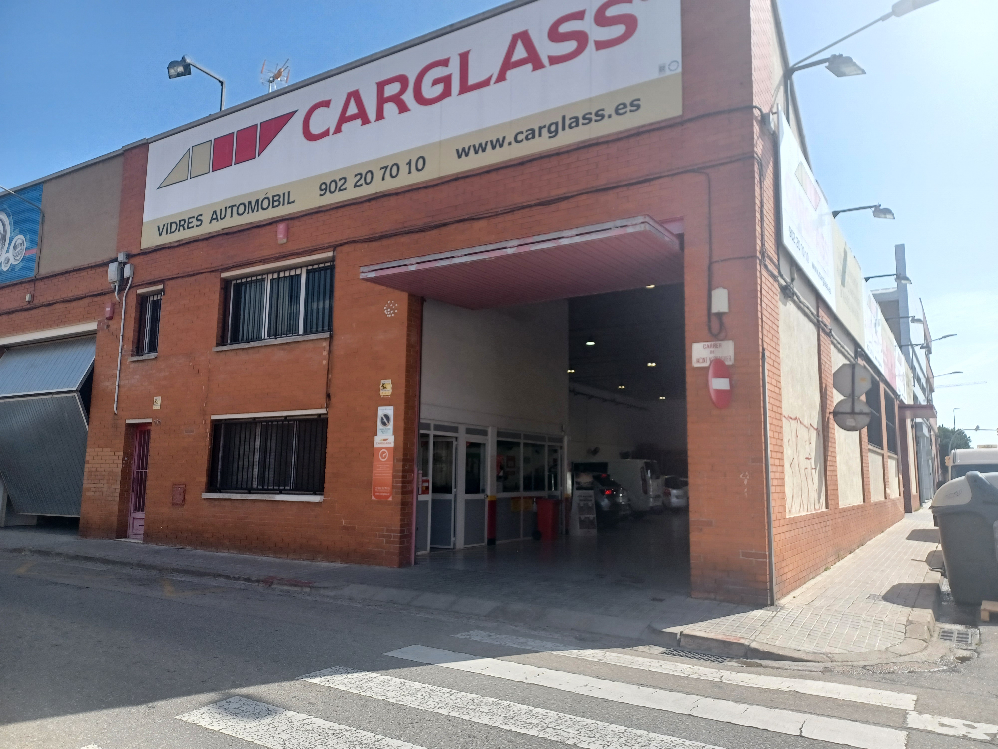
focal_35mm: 25
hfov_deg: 69.4
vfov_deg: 54.9
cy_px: 374
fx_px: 721
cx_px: 499
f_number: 1.8
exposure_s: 1/198
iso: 32
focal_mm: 4.6
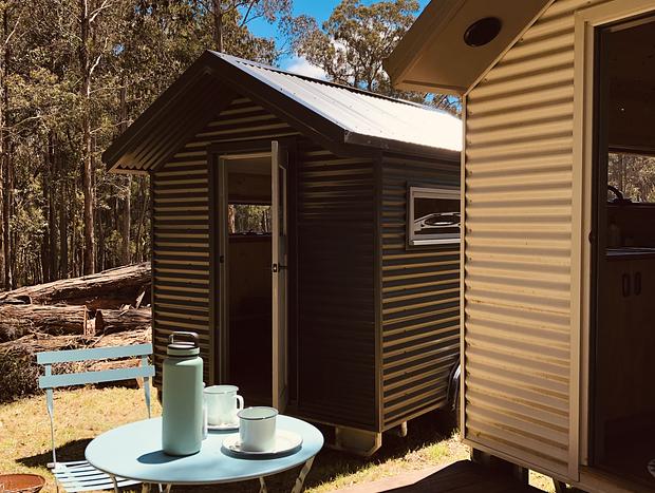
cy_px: 246
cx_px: 328
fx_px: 531
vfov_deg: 49.9
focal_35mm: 28
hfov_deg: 63.4
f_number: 1.8
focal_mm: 3.99
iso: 20
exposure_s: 1/716
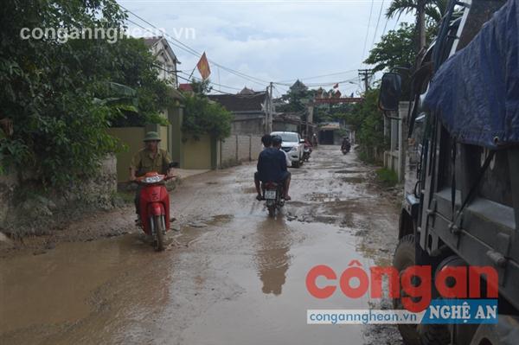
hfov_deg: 53.2
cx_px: 260
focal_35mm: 36
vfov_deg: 36.8
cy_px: 172
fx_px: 519
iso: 100
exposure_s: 1/160
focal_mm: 24
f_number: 6.3
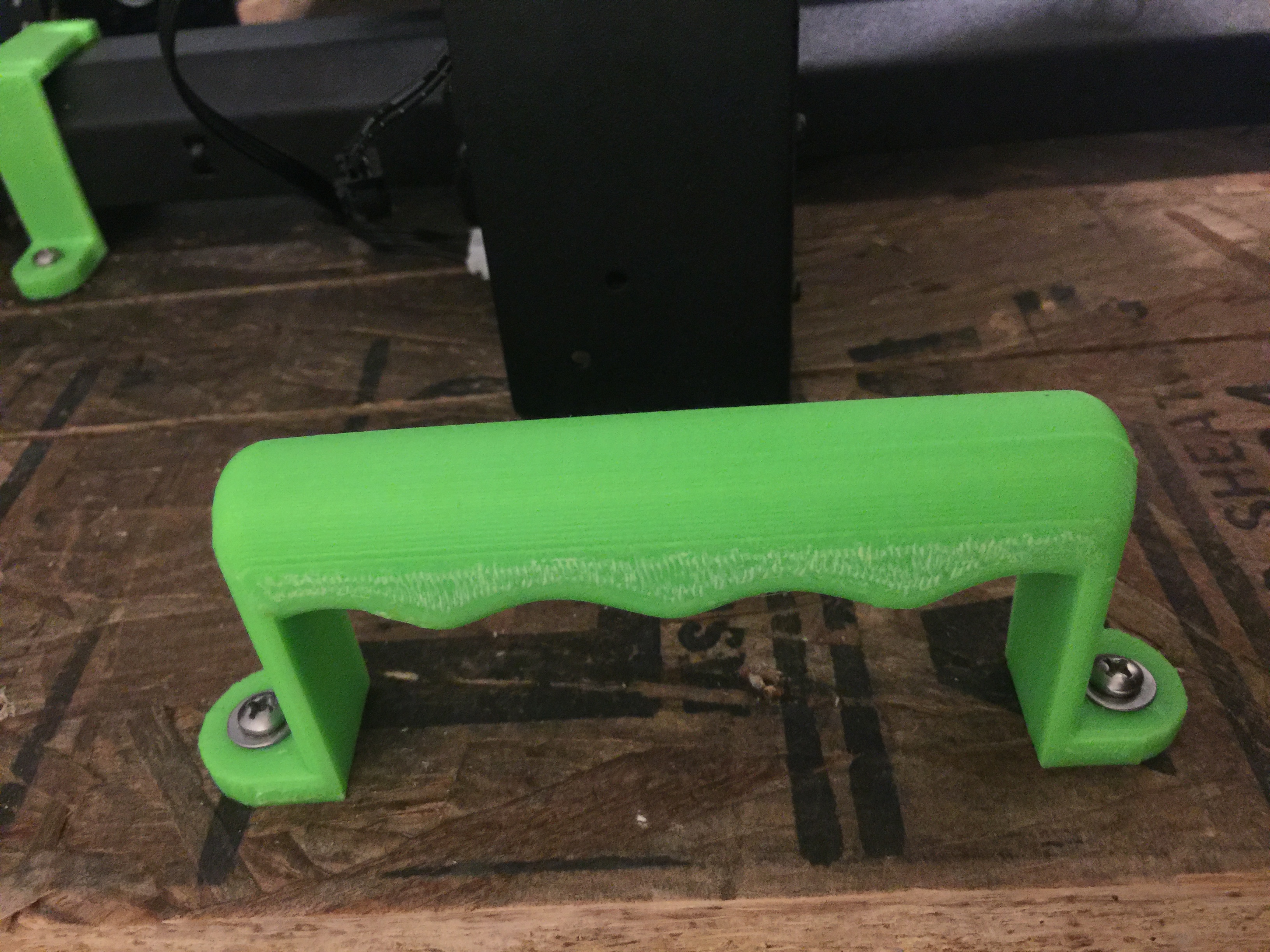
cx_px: 635
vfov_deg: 48.2
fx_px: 1064
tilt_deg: -42.1
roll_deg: -1.9
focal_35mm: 29
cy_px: 476
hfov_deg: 61.7
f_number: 2.2
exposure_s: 1/4
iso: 100
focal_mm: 4.15
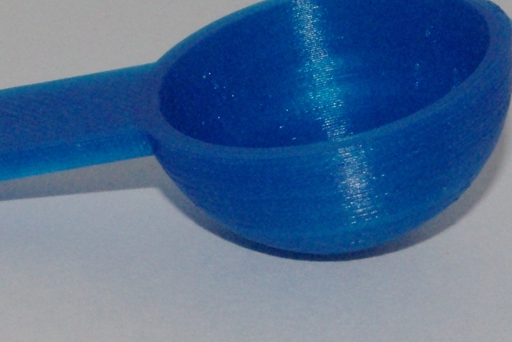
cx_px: 170
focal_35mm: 295
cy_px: 136
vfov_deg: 4.7
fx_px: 4200
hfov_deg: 7.0
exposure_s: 1/60
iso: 1600
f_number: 22
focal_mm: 55
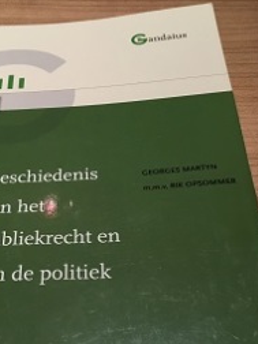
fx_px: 457
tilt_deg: -58.8
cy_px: 238
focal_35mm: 46
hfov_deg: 31.0
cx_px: 67
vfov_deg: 40.6
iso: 50
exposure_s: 1/33
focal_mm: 4.15
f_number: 2.2
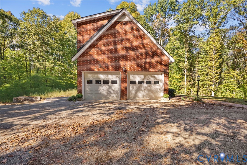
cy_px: 82
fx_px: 113
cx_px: 124
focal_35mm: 16
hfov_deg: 95.0
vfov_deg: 72.1
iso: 125
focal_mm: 16.5
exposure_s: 1/30
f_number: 4
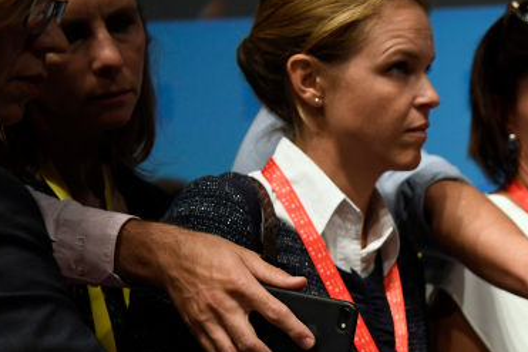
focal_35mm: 116
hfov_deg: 16.5
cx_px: 713
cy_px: 468
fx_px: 1700
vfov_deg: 11.5
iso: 1250
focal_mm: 42
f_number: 2.8
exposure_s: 1/640
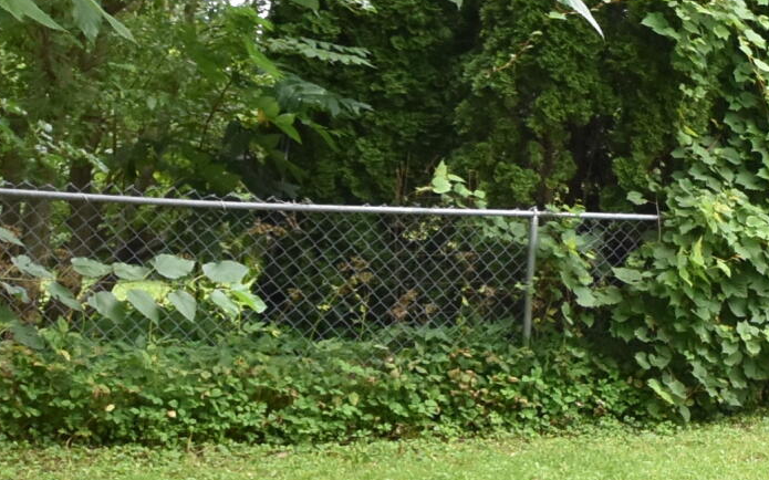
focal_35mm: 66
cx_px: 970
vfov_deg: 19.6
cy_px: 117
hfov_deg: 26.8
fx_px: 1383
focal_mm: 10
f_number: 8
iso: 800
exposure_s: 1/250
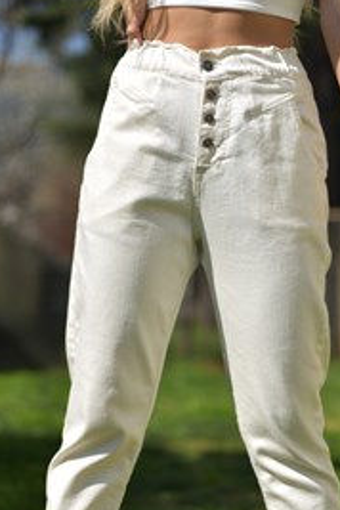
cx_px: 199
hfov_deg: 15.7
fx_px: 1232
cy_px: 363
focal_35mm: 87
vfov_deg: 23.2
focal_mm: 50
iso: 64
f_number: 2
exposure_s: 1/5000
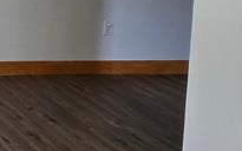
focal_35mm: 69
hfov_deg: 19.4
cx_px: -227
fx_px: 455
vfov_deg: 17.5
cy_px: -53
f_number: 2.2
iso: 100
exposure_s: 1/60
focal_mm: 1.7
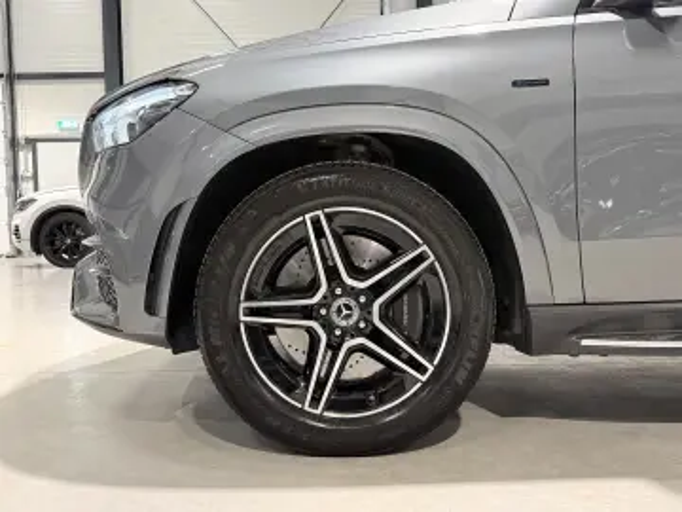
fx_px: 473
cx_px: 341
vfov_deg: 56.8
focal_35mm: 24
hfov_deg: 71.6
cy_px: 256
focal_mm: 6.76
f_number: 1.78
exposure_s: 1/50
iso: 200
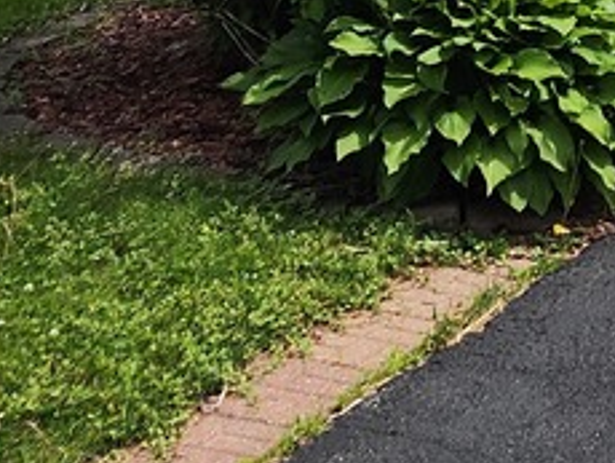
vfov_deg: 9.1
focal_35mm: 144
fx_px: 2561
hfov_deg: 13.3
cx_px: 730
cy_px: -720
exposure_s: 1/1690
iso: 12
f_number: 1.8
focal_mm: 6.4
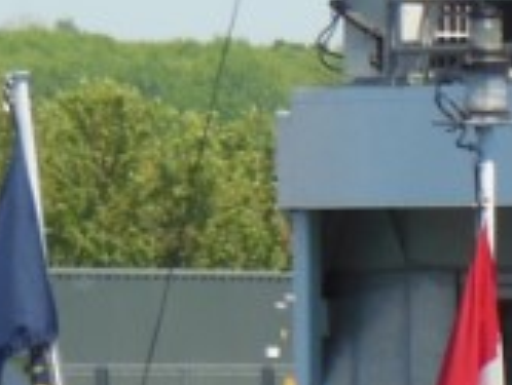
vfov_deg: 1.7
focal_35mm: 898
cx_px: 1317
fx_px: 13301
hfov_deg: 2.2
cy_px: 702
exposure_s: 1/500
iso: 125
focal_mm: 26.1
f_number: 5.2
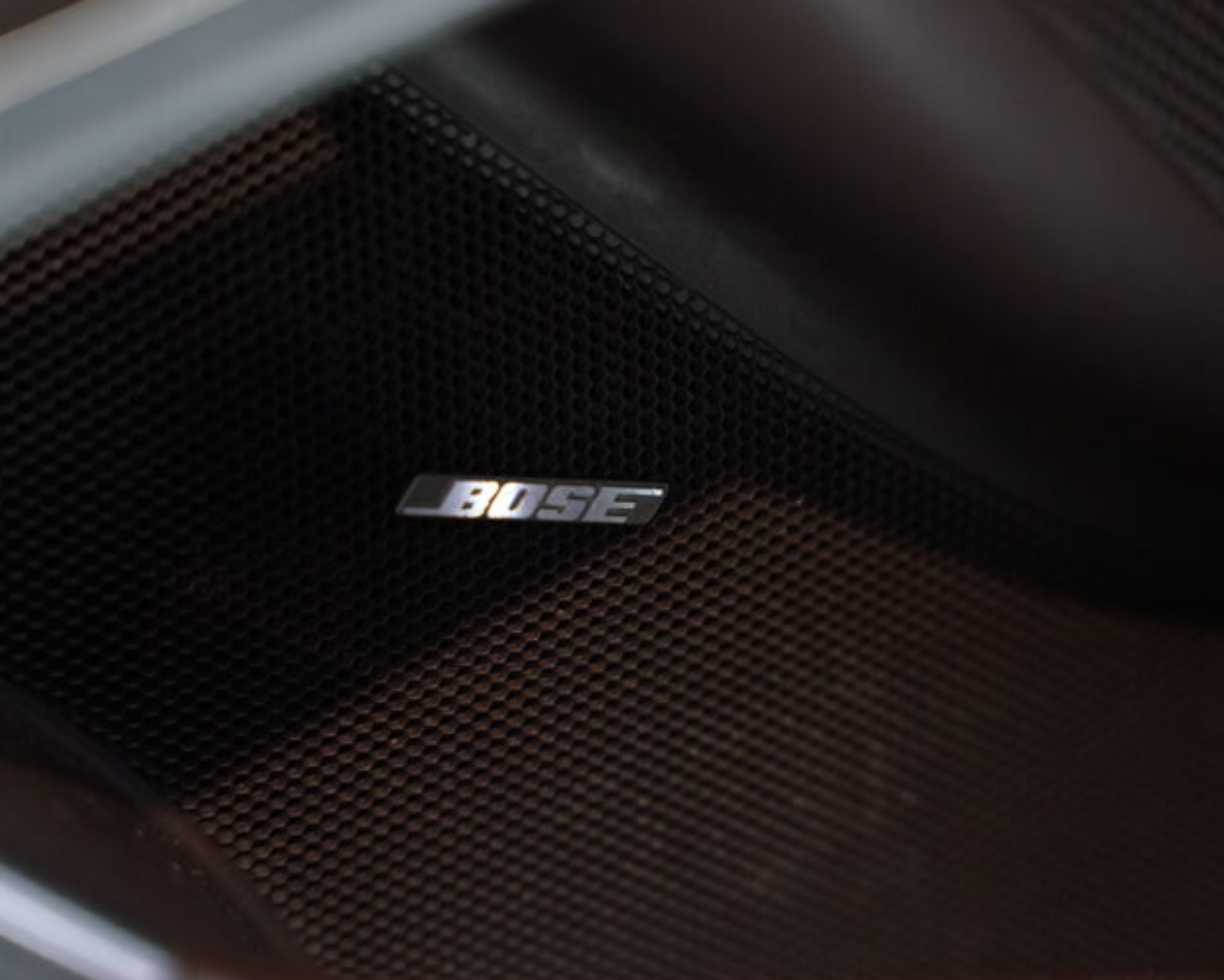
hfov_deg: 23.8
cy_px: 485
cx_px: 561
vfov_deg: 19.2
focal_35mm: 80
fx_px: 2899
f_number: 2.8
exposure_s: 1/80
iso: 2500
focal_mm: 70
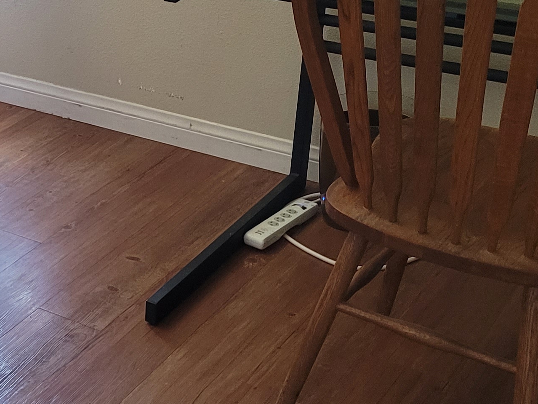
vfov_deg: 18.0
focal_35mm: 82
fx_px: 1275
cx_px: -72
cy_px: 212
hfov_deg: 22.3
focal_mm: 5
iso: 400
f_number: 1.8
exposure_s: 1/40
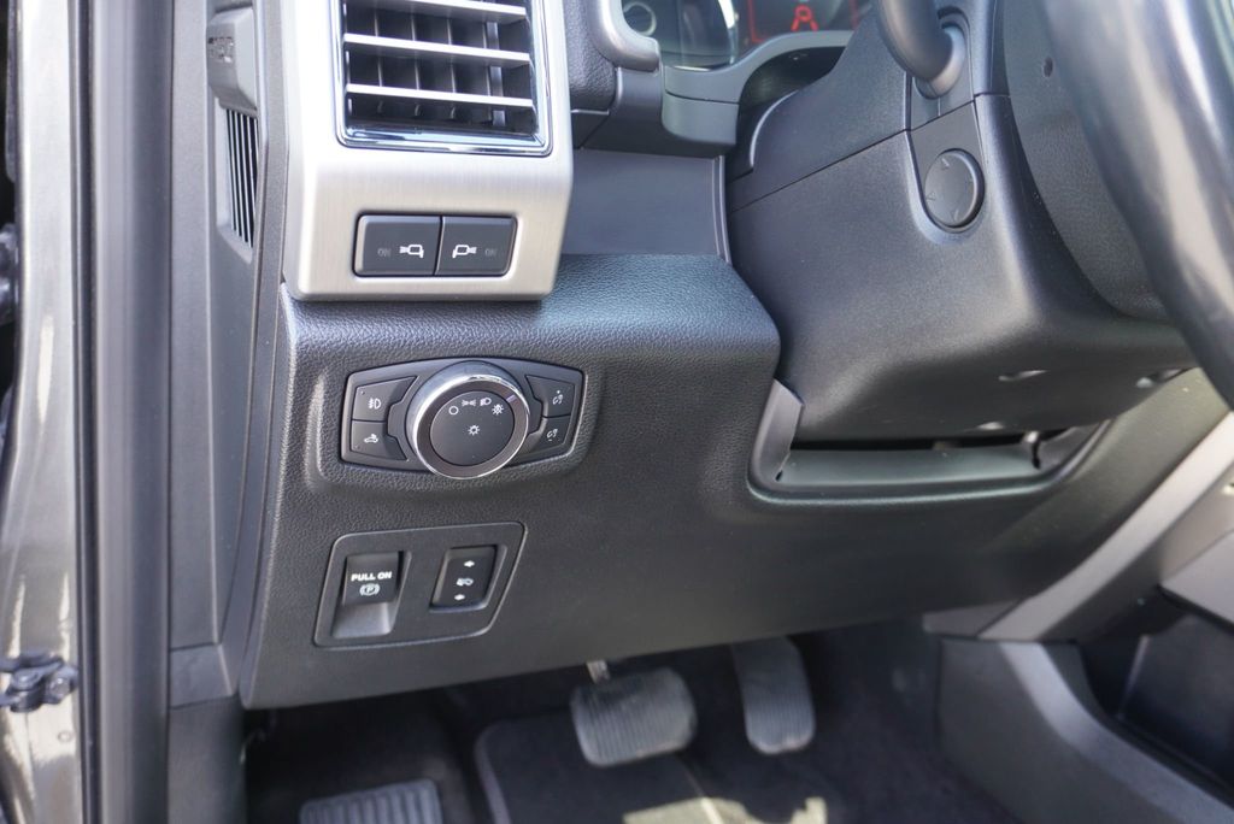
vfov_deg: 41.8
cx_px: 617
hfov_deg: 59.5
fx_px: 1080
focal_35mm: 32
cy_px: 412
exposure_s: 1/60
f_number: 4
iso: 500
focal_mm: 21
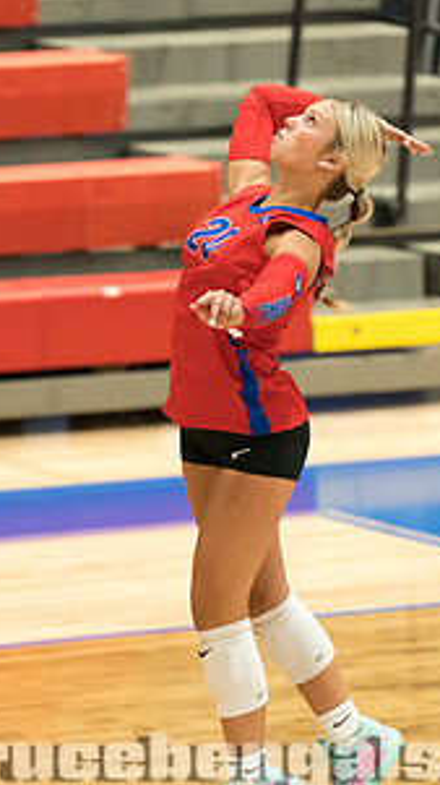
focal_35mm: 440
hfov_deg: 2.8
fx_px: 9139
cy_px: 358
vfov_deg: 4.9
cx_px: 277
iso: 4000
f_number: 2.8
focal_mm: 171
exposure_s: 1/1000
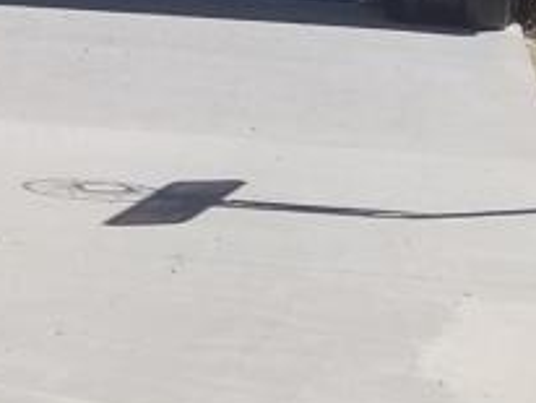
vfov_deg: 10.7
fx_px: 2000
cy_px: -351
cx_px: -703
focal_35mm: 129
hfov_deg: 12.4
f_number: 1.7
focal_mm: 4.25
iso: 50
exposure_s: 1/2770
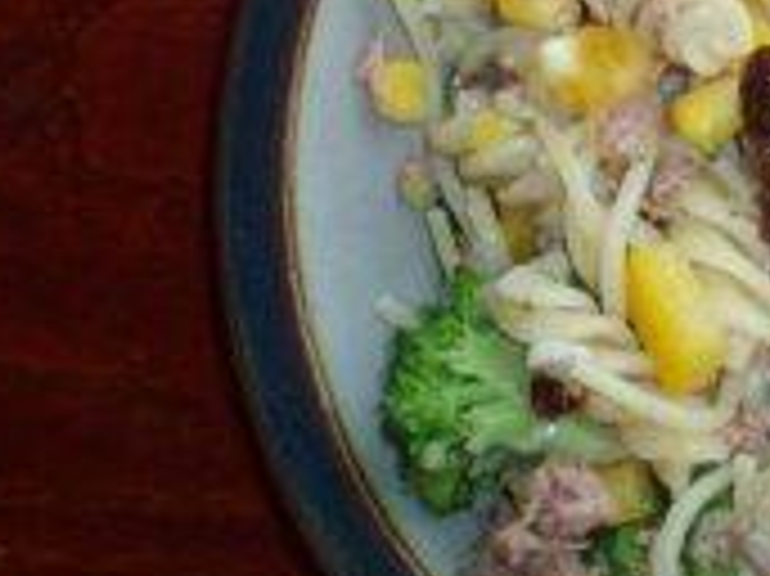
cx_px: 946
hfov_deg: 19.0
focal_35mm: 97
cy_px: 176
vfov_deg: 15.2
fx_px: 2156
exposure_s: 1/64
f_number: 2.8
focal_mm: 6.2
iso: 160
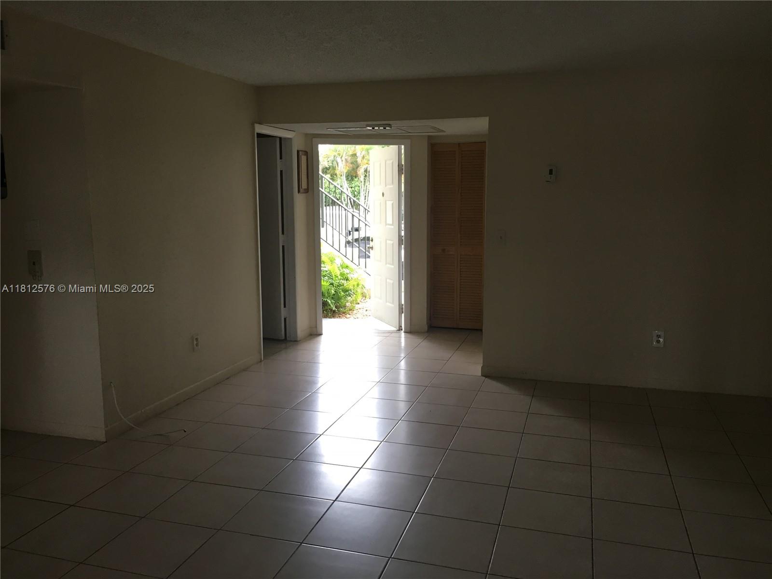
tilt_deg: -7.6
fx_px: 647
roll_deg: -0.1
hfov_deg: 61.7
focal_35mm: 29
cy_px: 290
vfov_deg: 48.2
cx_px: 386
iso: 80
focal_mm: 4.15
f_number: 2.2
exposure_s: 1/30
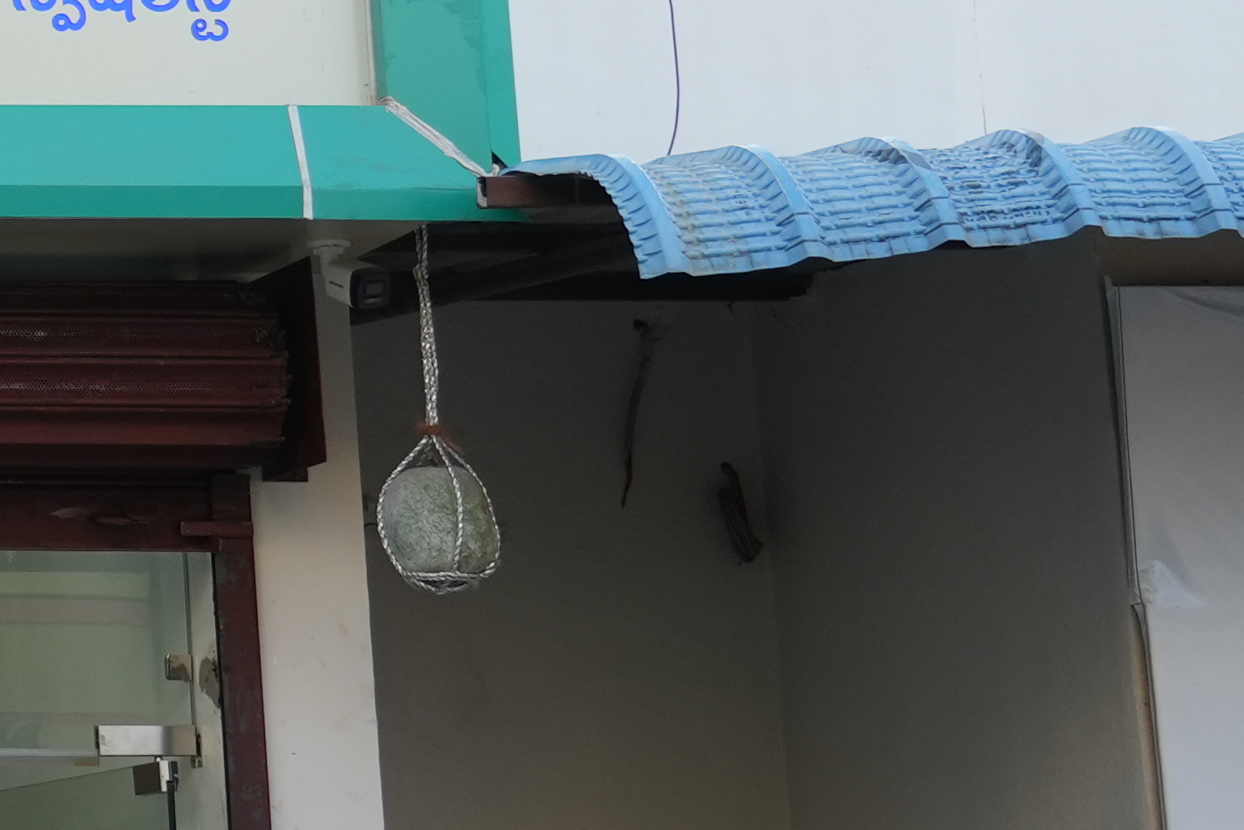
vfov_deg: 8.5
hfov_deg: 11.1
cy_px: -95
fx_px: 5564
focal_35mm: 161
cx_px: -1521
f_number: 4
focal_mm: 32
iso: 320
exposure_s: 1/320
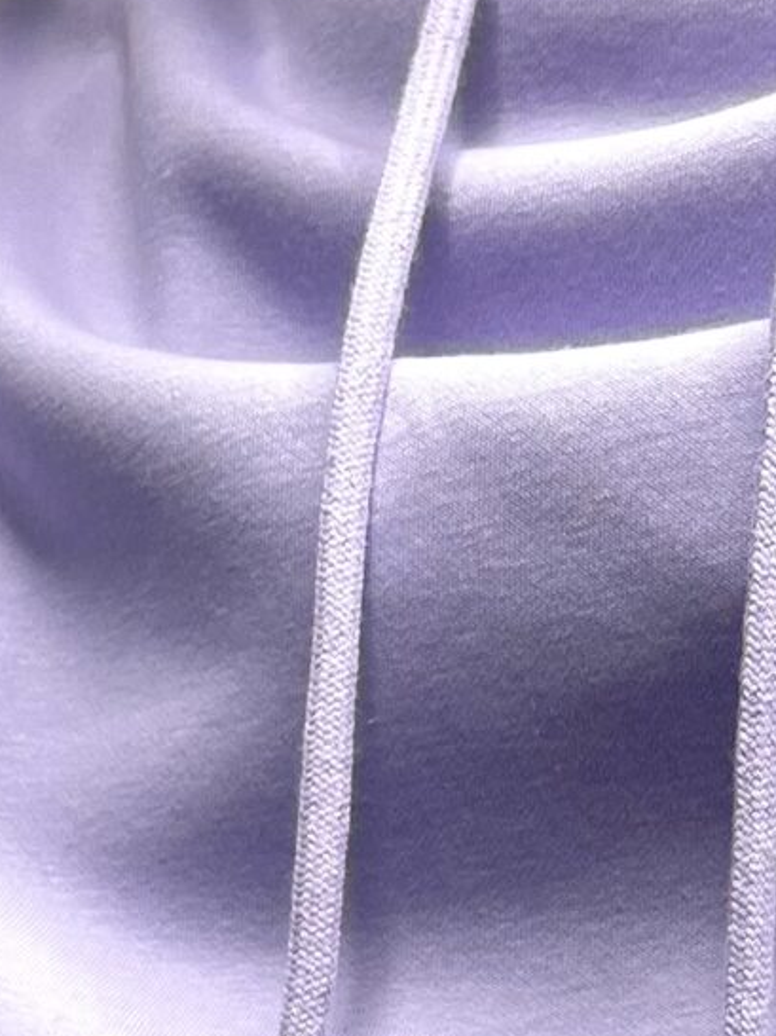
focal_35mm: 122
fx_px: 3649
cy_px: 2400
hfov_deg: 12.1
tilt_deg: -6.8
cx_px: 321
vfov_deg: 12.8
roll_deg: +0.7
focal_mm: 5.7
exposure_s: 1/100
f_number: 1.5
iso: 40
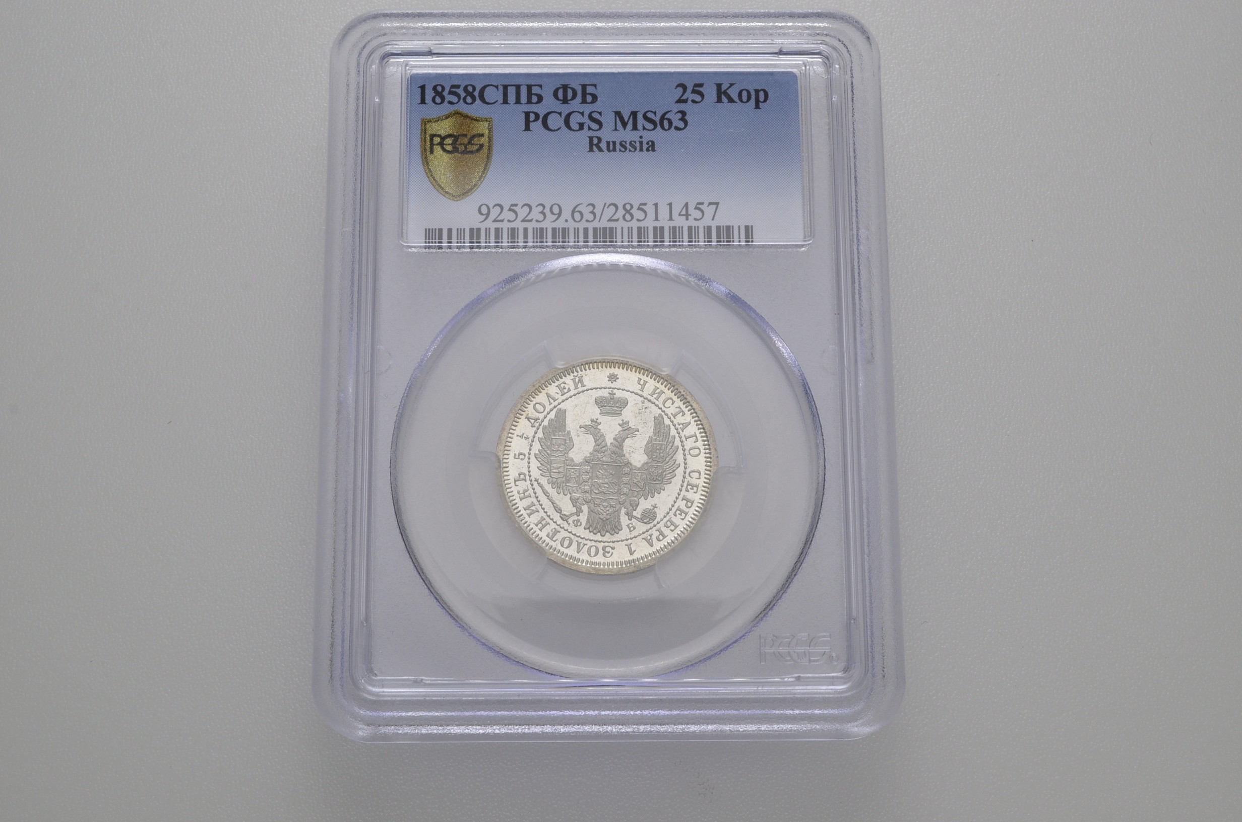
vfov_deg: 26.4
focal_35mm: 51
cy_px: 411
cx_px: 621
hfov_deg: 39.0
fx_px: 1756
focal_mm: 34
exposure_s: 1/200
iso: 400
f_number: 14
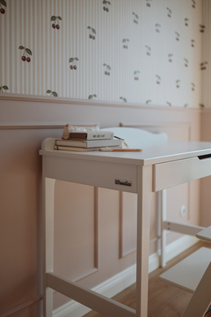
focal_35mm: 36
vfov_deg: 53.2
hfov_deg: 36.8
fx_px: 317
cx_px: 103
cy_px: 161
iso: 1000
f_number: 1.4
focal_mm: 35
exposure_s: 1/5000
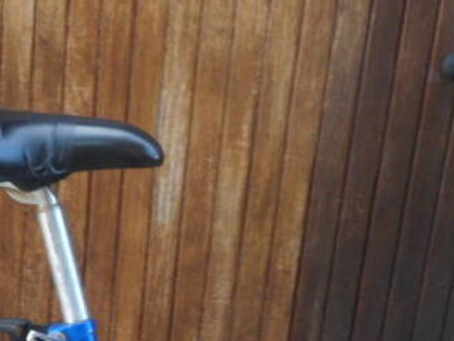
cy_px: 433
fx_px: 1076
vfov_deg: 17.0
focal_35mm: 82
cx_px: 149
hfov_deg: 23.7
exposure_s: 1/60
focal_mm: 4.9
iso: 100
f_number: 3.3
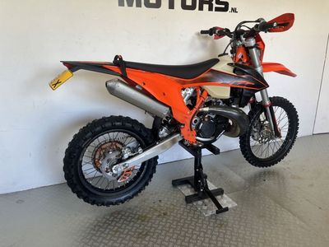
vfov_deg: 53.1
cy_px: 124
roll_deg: -0.9
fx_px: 247
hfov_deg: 67.3
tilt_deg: -17.7
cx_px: 164
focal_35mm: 26
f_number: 1.6
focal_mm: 5.1
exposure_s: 1/100
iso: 100
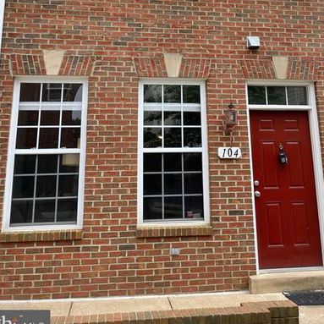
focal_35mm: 40
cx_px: 170
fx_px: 424
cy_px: 58
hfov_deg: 41.8
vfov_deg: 39.9
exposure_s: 1/1289
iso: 32
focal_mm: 4.2
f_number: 1.6
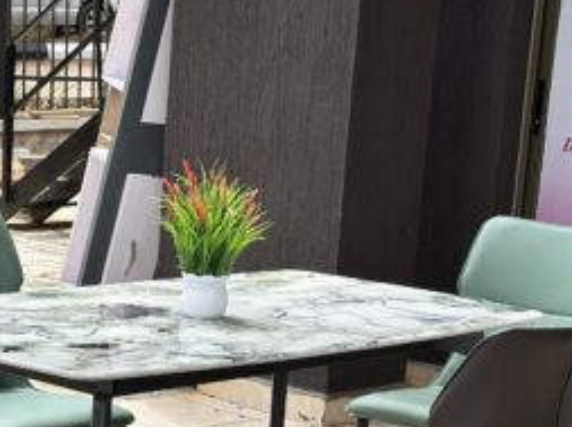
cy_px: 477
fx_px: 1881
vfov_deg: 12.7
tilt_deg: -11.2
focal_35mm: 114
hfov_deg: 17.2
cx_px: 118
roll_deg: -3.7
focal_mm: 6.86
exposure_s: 1/1783
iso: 64
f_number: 1.78
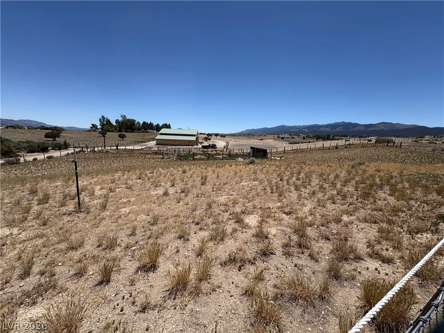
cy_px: 166
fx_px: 180
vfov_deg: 85.7
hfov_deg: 102.1
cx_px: 222
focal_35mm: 14
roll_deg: -2.1
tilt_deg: -9.0
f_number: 2.2
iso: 50
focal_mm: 2.22
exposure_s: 1/2874
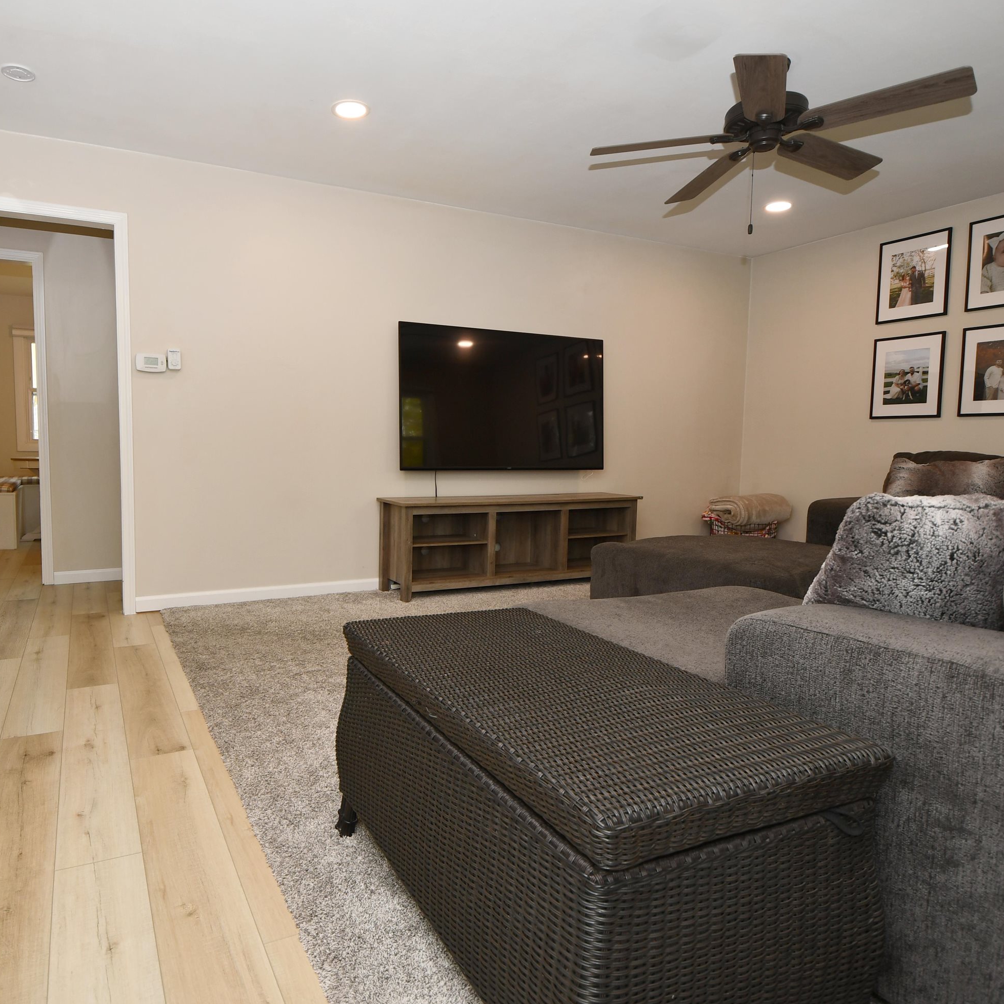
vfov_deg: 74.8
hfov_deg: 73.9
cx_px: 396
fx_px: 656
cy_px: 483
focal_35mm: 20
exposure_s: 1/60
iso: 125
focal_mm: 10
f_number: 4.5
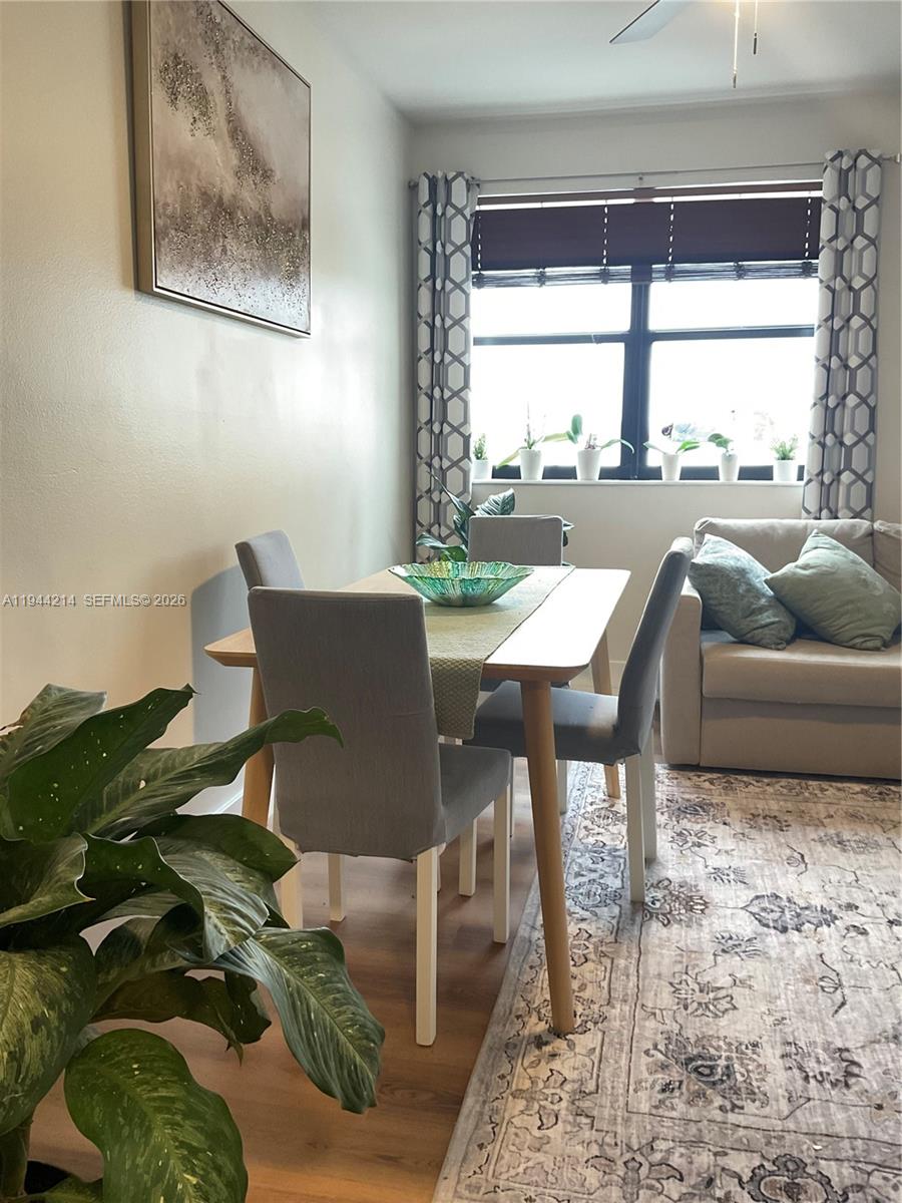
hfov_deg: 48.2
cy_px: 602
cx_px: 451
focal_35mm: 29
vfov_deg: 61.7
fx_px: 1008
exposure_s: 1/40
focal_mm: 3
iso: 320
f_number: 1.8
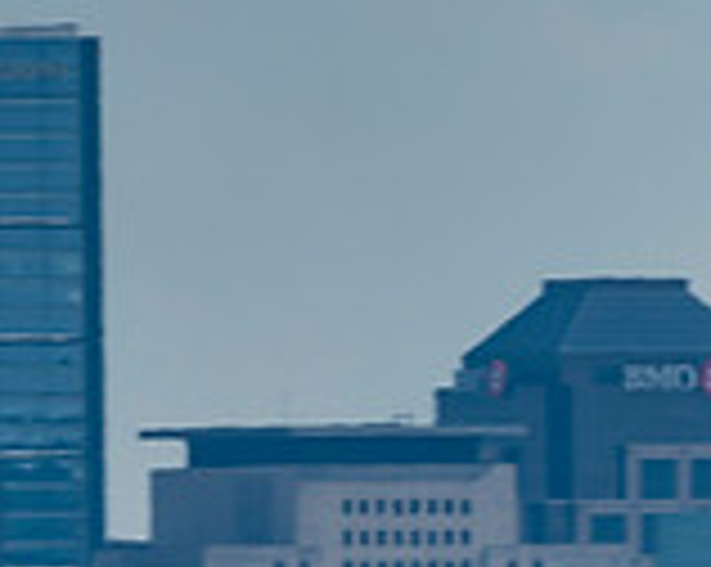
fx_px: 58868
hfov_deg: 0.7
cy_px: 182
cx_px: 1199
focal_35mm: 2801
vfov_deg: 0.6
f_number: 8
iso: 200
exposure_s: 1/400
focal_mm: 300
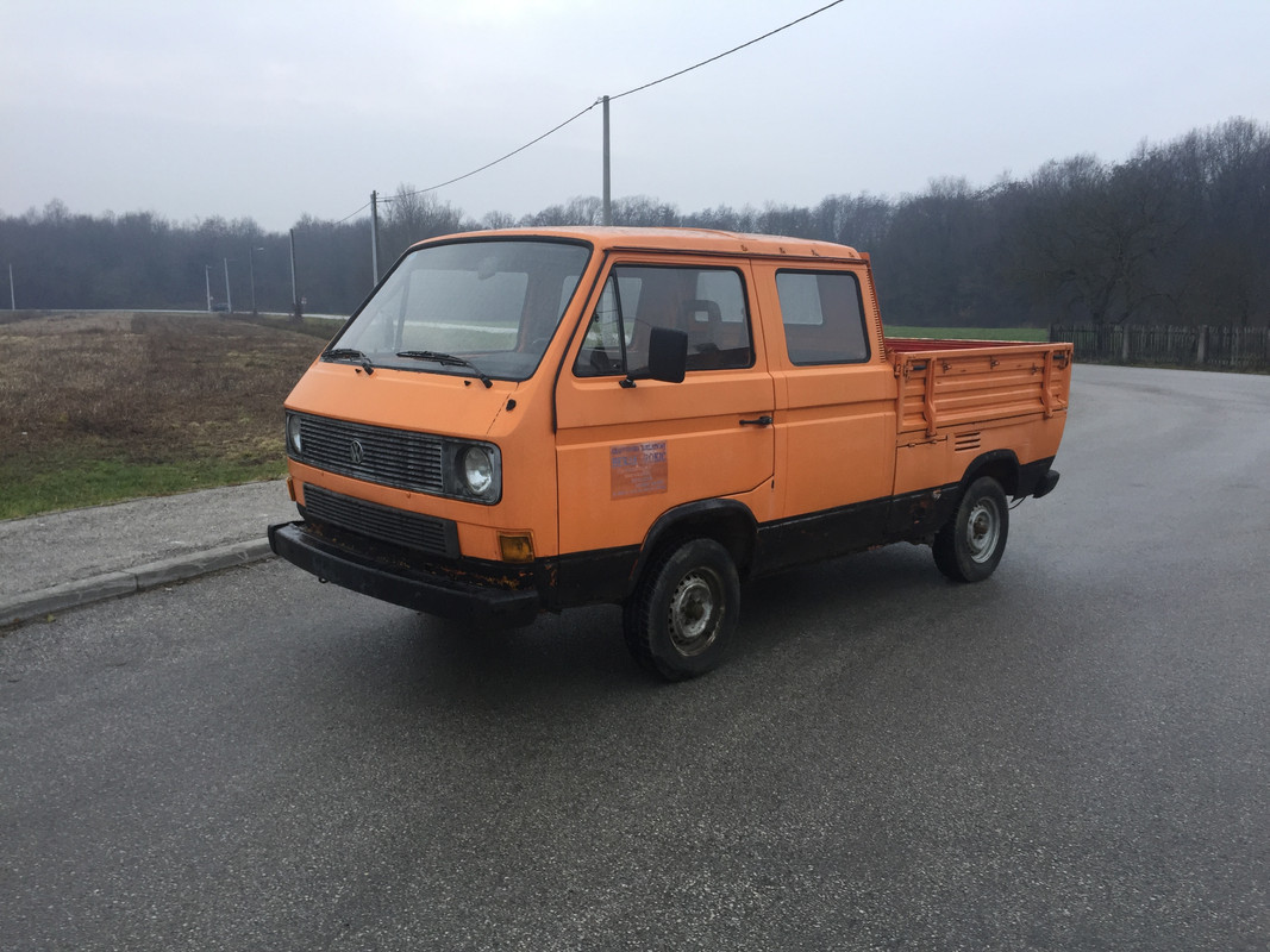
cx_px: 635
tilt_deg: -8.6
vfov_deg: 48.2
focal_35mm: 29
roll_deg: +0.0
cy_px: 476
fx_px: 1064
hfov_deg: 61.7
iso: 40
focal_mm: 4.15
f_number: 2.2
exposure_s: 1/50
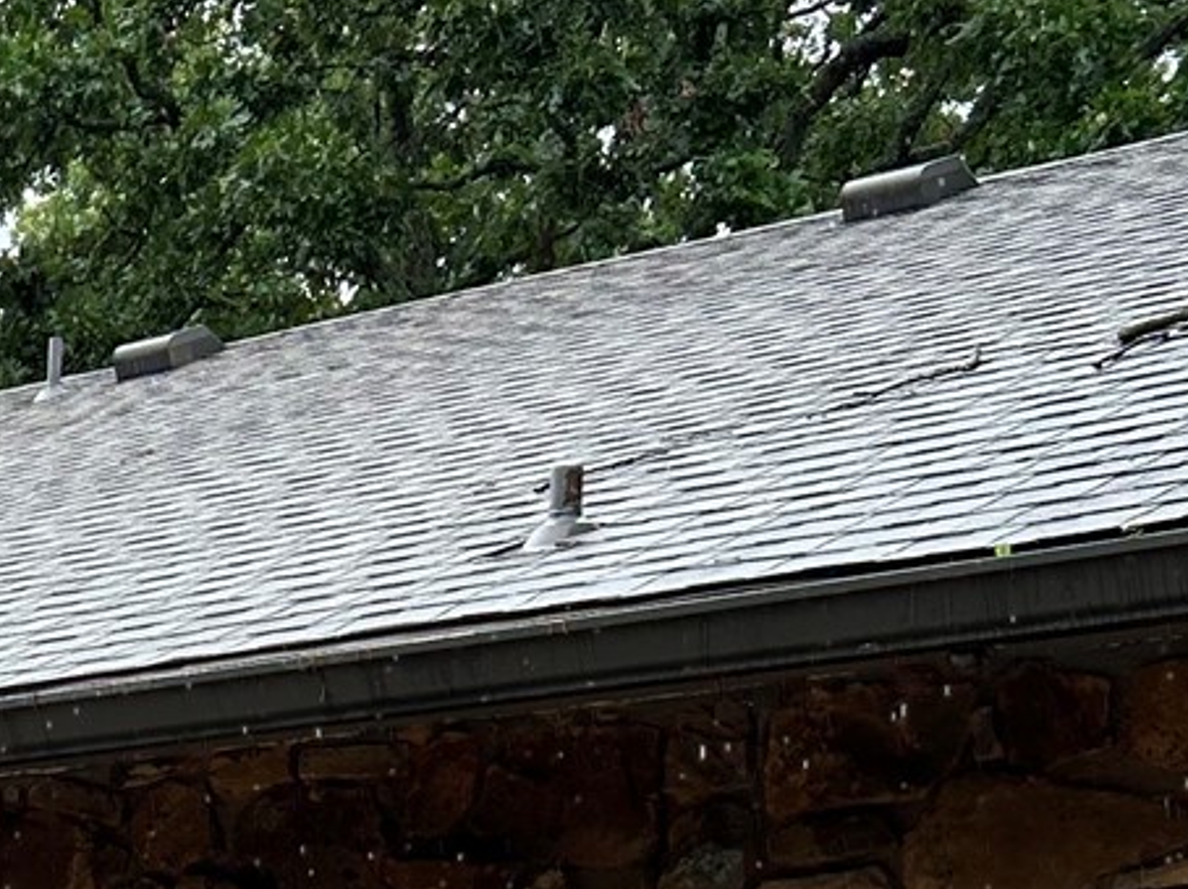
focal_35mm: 110
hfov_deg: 16.5
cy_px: 1522
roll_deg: -2.4
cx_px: -513
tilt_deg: -5.1
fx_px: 3773
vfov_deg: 12.5
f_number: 1.5
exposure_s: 1/272
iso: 50
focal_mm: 5.7
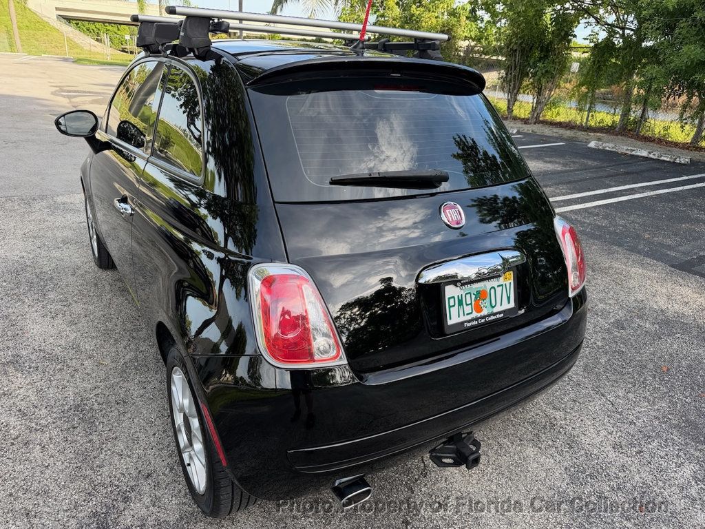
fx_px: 489
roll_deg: -3.7
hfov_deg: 71.6
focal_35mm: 24
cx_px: 352
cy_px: 264
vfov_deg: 56.8
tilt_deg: -22.3
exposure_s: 1/488
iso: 80
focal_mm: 6.76
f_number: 1.78
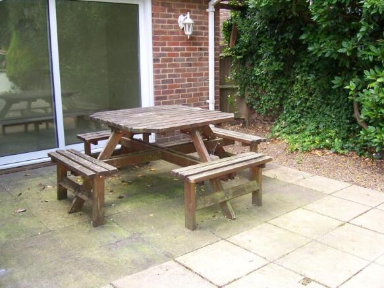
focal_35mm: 36
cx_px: 192
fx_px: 399
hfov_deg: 51.4
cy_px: 144
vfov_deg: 39.6
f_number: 3
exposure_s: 1/60
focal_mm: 6
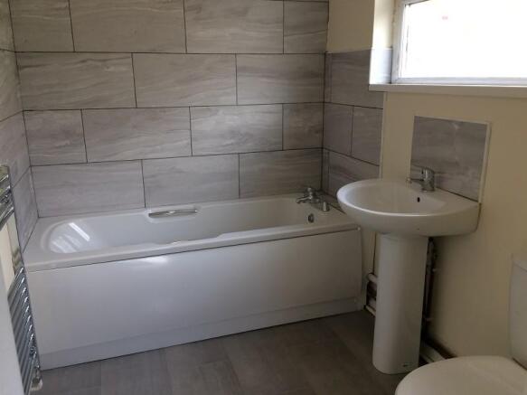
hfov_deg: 61.7
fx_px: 441
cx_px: 264
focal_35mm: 29
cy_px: 198
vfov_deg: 48.2
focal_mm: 4.15
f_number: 2.2
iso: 50
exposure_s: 1/33
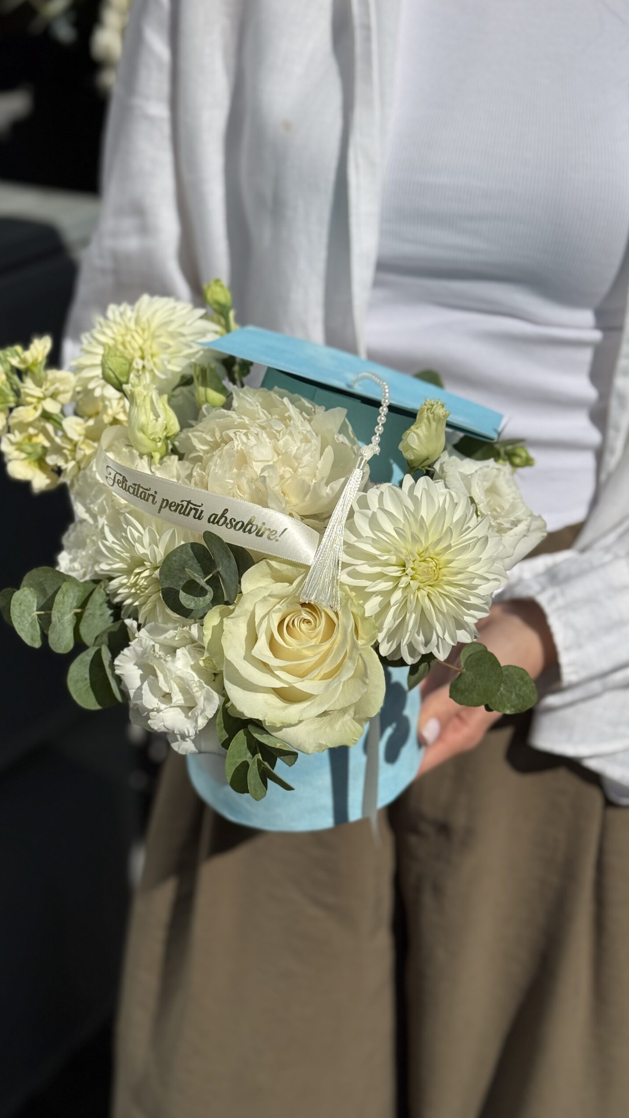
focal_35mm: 53
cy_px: 555
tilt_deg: -26.1
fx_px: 1571
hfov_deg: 22.6
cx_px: 307
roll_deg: +2.3
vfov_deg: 39.2
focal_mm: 6.76
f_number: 1.78
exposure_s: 1/20000
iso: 50
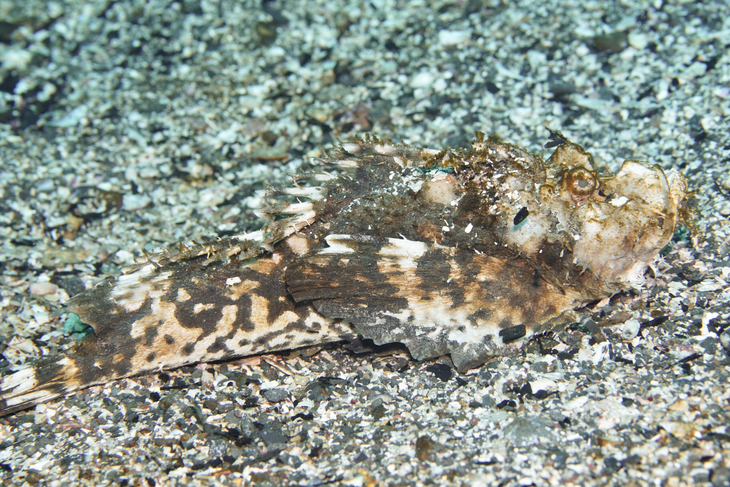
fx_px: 1825
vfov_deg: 15.2
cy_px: 244
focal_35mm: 90
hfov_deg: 22.6
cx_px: 365
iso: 200
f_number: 8
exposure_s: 1/100
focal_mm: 60
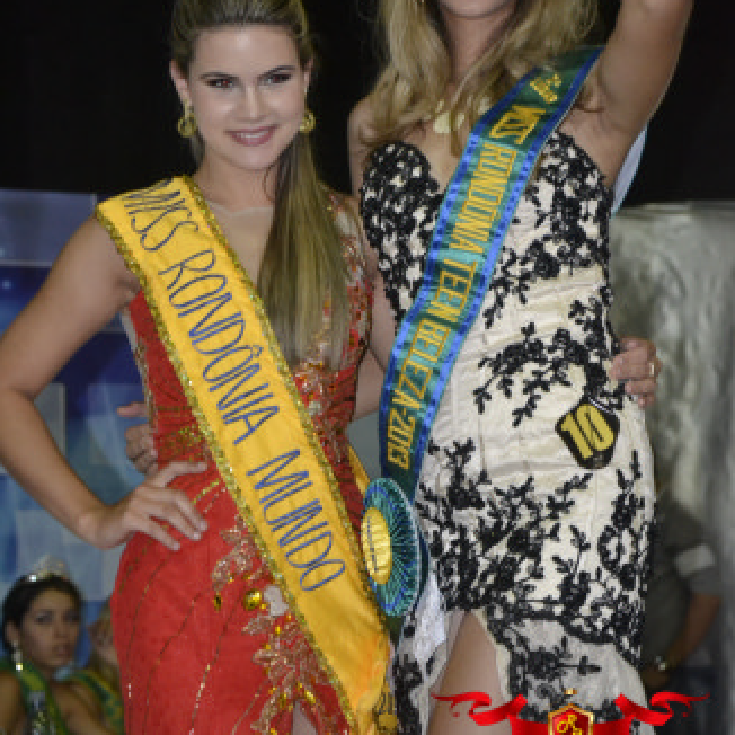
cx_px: 373
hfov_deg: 11.9
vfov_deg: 11.9
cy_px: 280
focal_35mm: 147
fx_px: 3523
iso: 3200
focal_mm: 75
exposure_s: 1/60
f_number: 5.3
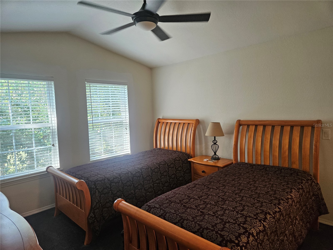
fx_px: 221
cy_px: 125
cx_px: 166
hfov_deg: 73.9
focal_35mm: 23
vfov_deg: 58.9
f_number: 1.8
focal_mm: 5.4
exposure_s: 1/120
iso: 320
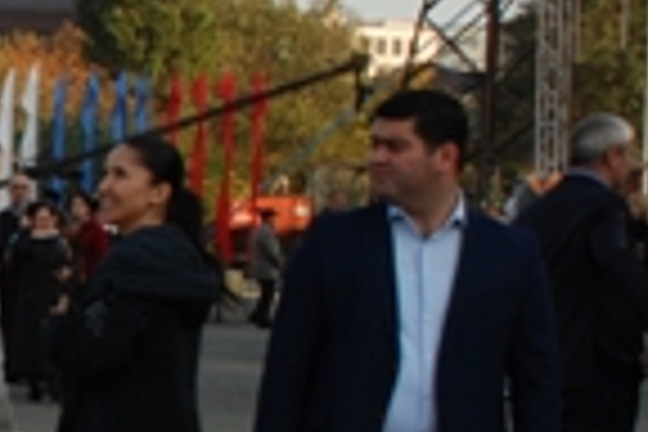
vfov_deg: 6.4
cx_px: -639
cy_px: 360
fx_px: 3834
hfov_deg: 9.1
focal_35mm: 213
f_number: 10
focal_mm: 32
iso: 320
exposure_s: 1/200
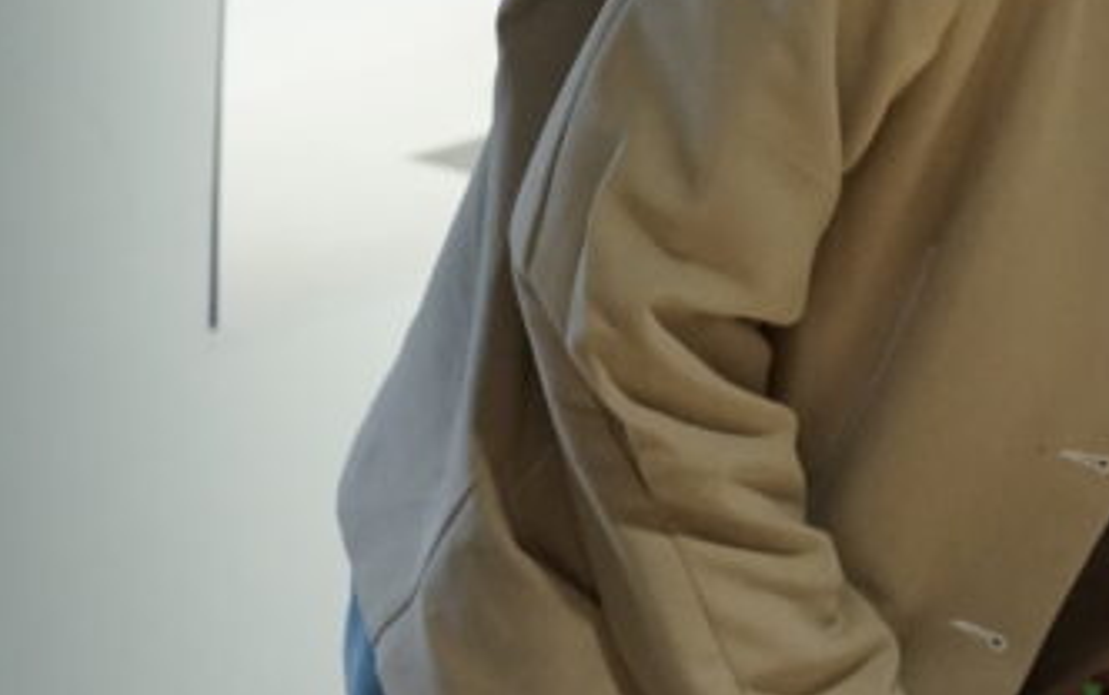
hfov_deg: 12.8
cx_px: 1697
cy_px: 934
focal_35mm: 154
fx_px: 4658
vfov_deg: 8.4
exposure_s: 1/125
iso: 3200
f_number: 5.6
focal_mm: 49
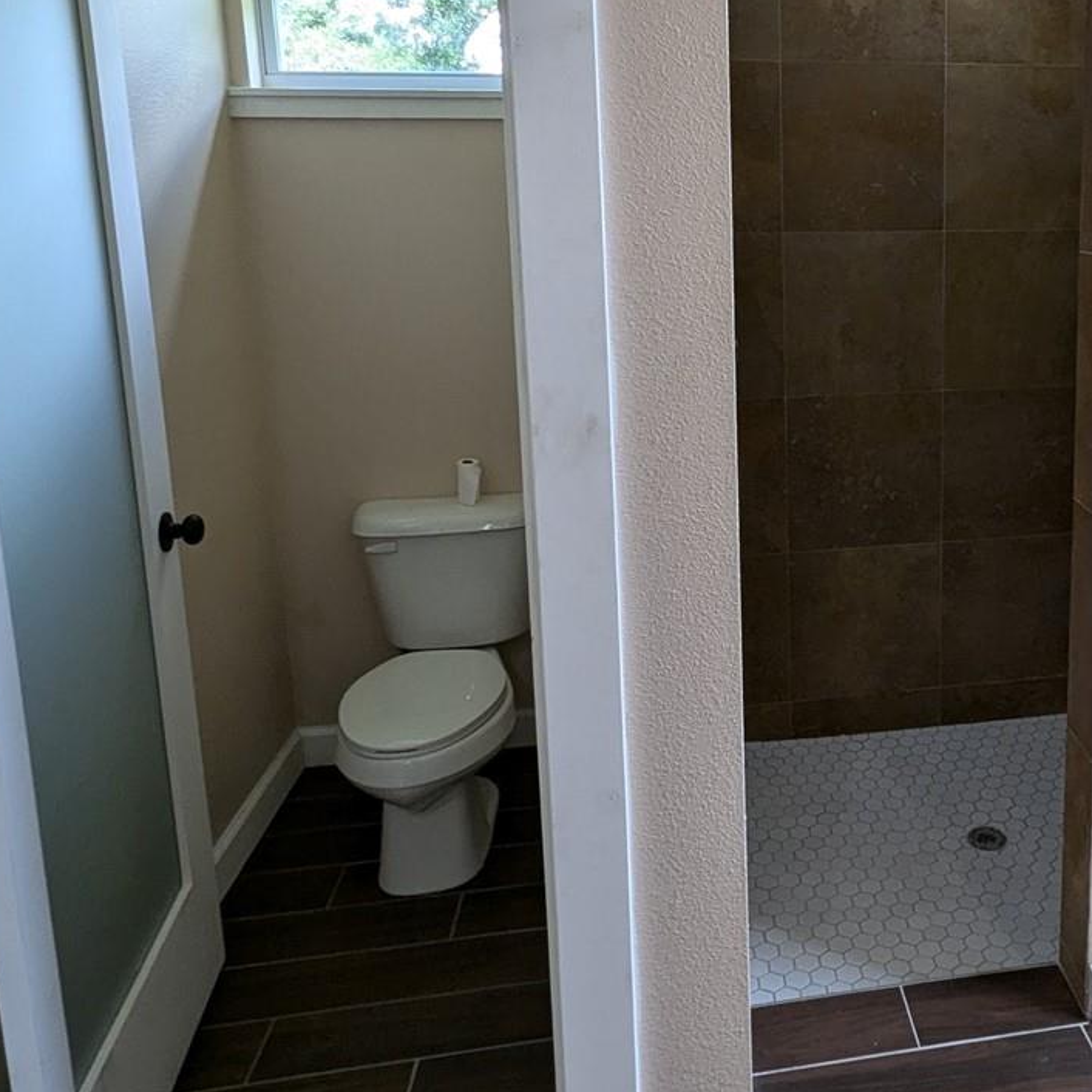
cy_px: 343
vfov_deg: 59.2
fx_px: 928
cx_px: 845
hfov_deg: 57.2
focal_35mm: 26
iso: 87
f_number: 2.2
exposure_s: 1/64
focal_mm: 1.95
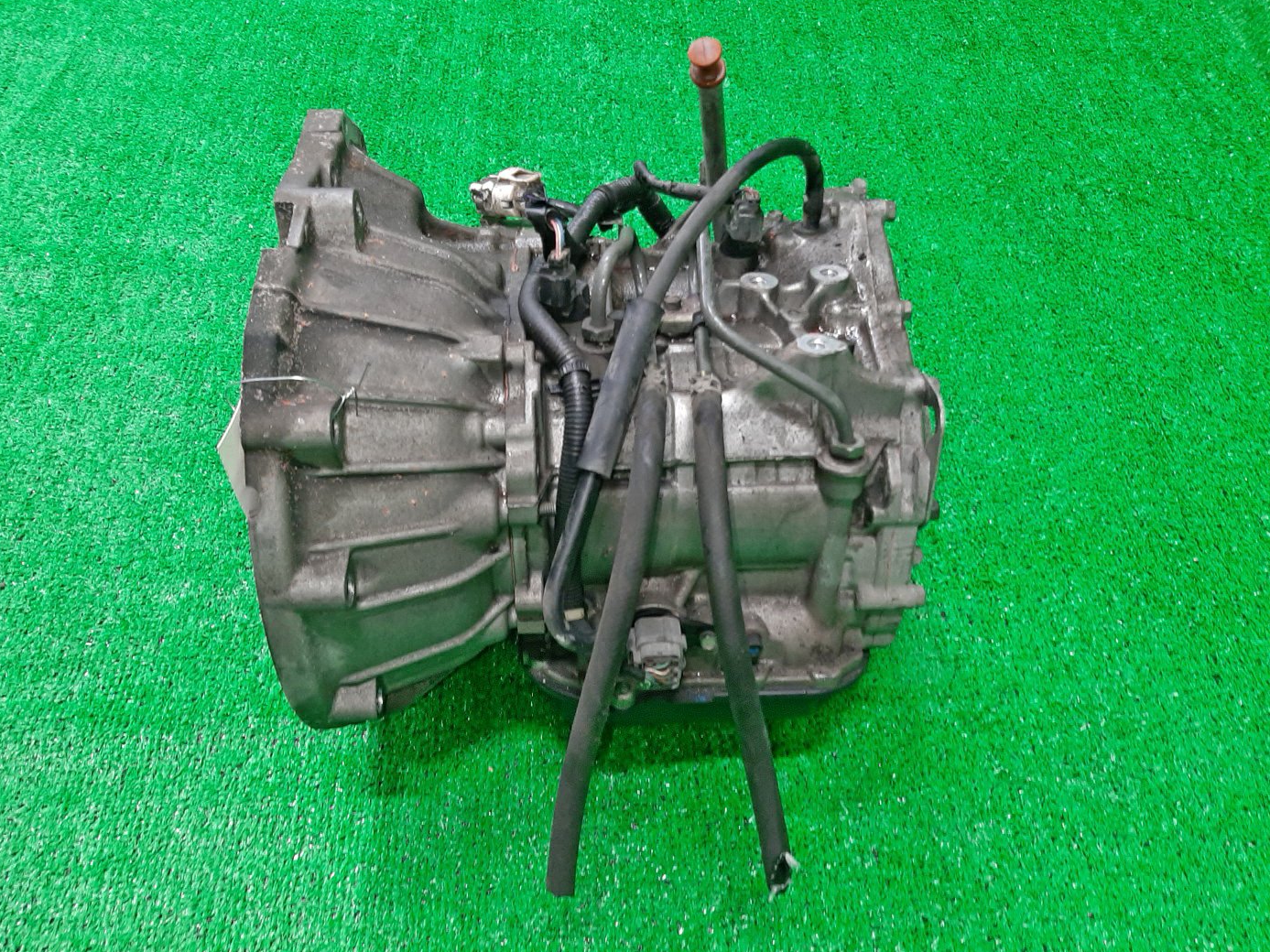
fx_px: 990
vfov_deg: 51.3
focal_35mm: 27
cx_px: 613
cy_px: 470
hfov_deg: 65.3
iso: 181
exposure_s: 1/50
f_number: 1.7
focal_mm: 3.93
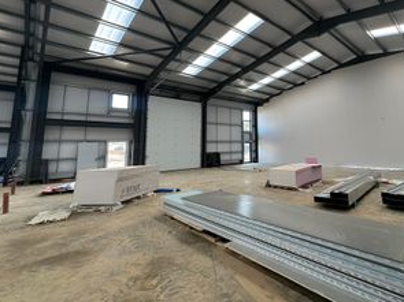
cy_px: 115
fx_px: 222
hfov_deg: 82.8
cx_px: 256
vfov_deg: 67.7
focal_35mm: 19
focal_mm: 2.22
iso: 125
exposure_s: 1/99
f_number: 2.2
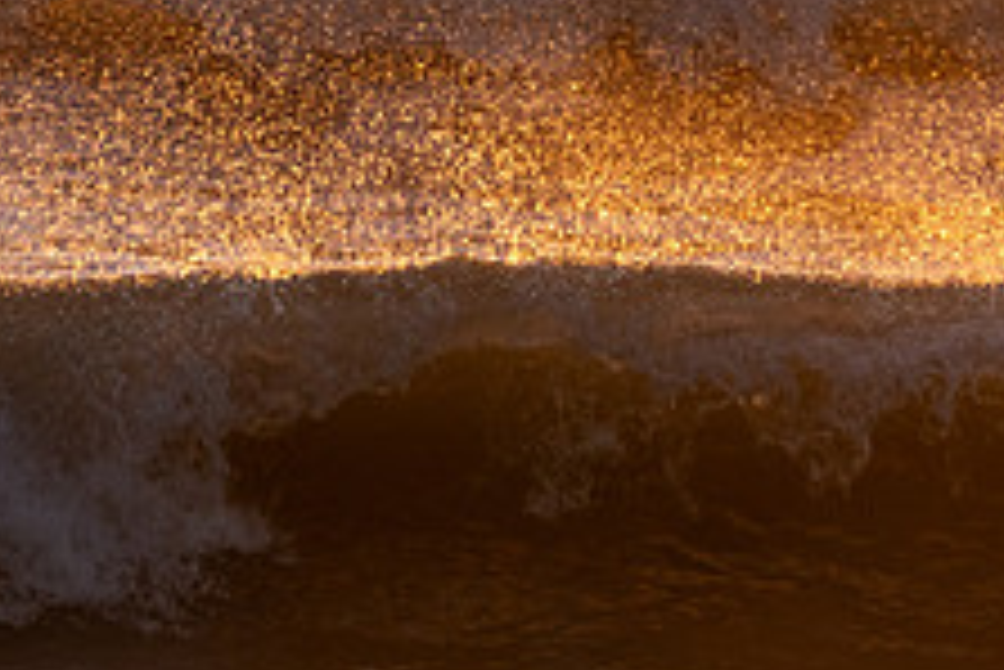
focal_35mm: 1203
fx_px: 33571
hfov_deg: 1.7
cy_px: 582
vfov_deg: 1.1
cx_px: 606
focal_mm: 330
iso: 320
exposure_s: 1/160
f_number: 18
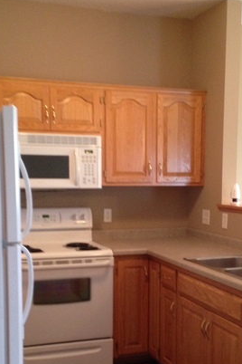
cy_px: 233
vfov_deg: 34.8
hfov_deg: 23.8
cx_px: 128
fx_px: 575
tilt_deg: -5.9
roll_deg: +0.2
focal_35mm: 57
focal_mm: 4.12
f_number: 2.4
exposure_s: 1/20
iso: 250
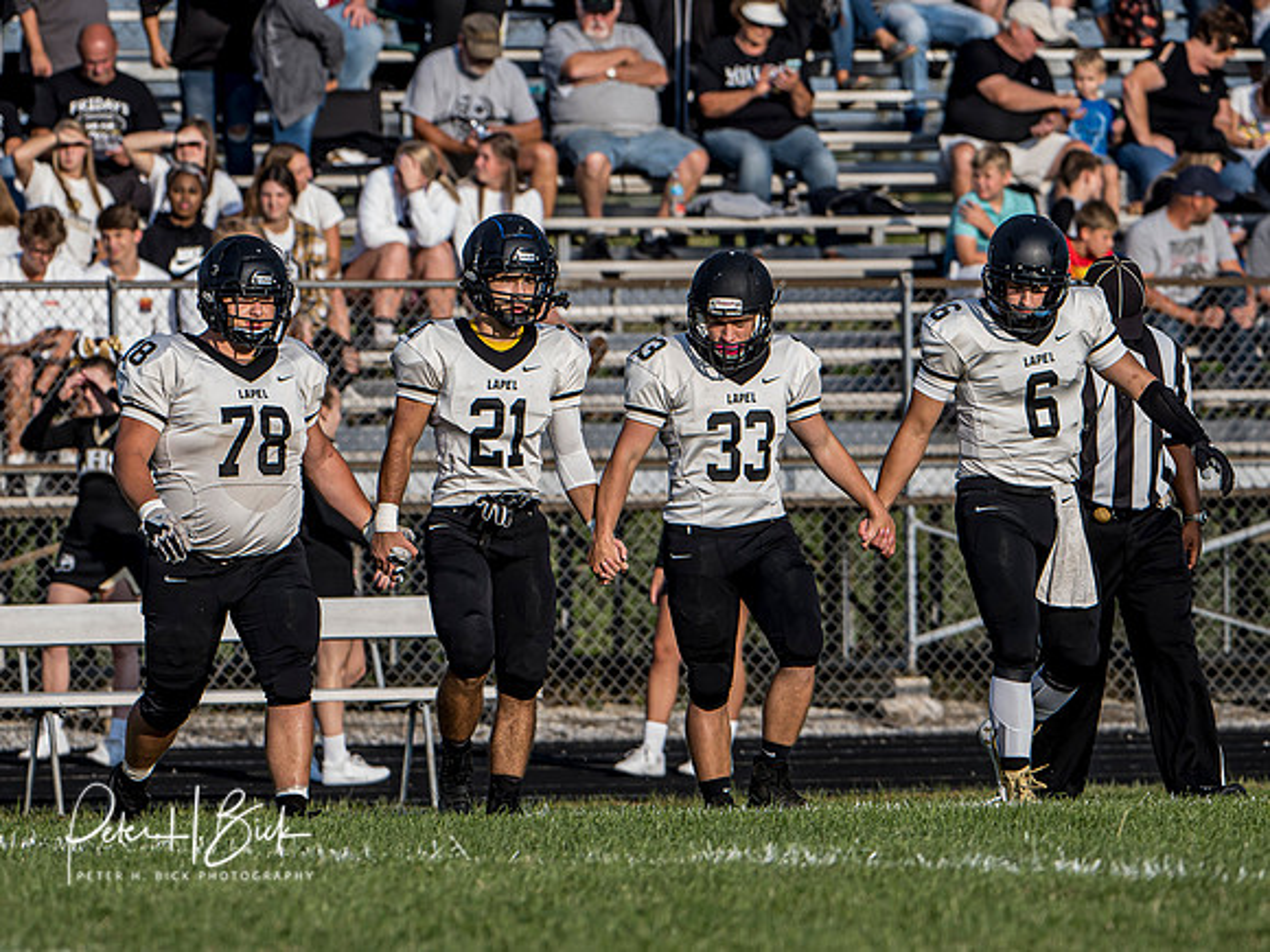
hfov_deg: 3.8
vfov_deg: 2.8
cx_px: 548
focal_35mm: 527
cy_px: 435
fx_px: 19335
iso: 100
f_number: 4
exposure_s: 1/1000
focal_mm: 200
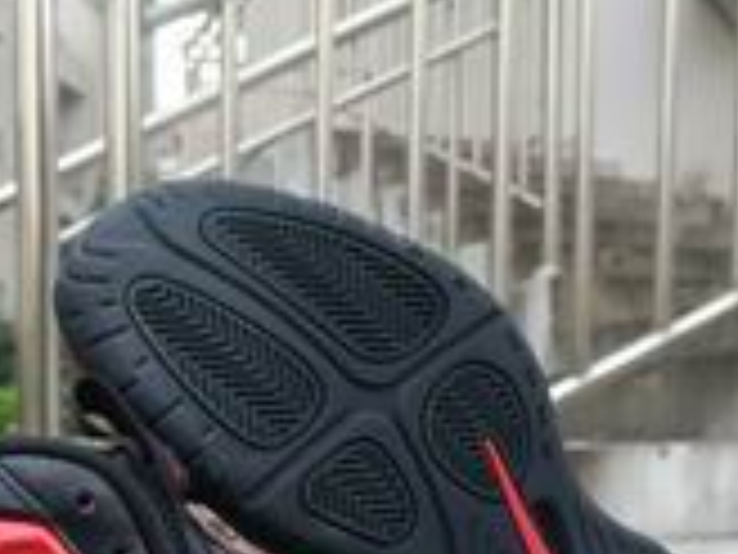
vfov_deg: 28.0
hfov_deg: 38.4
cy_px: 545
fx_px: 1045
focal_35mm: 49
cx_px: 234
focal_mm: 5.4
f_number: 1.8
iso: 500
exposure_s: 1/33
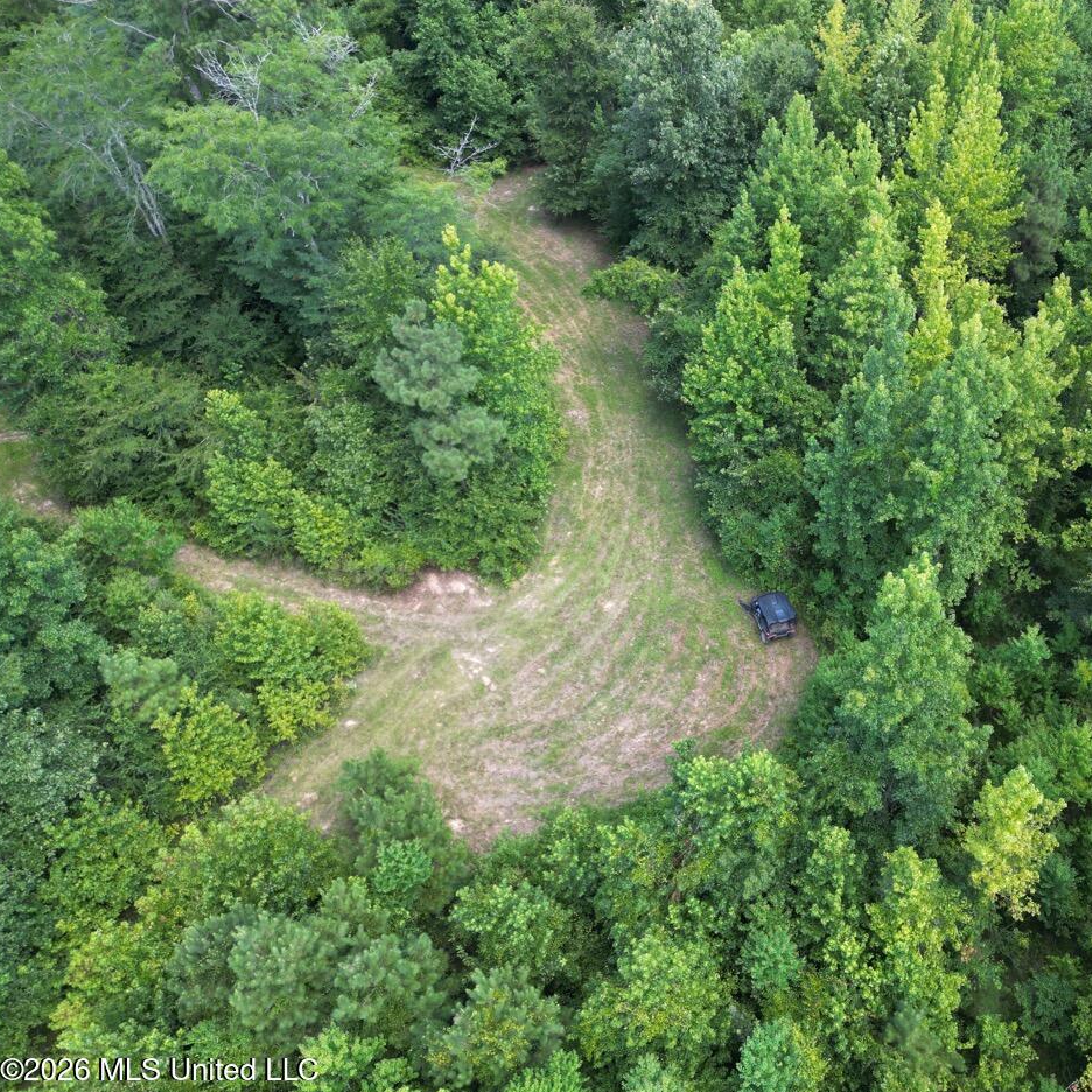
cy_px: 559
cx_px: 741
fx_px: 1035
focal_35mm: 29
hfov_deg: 54.3
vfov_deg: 55.6
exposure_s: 1/240
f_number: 1.7
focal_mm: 6.72
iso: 100
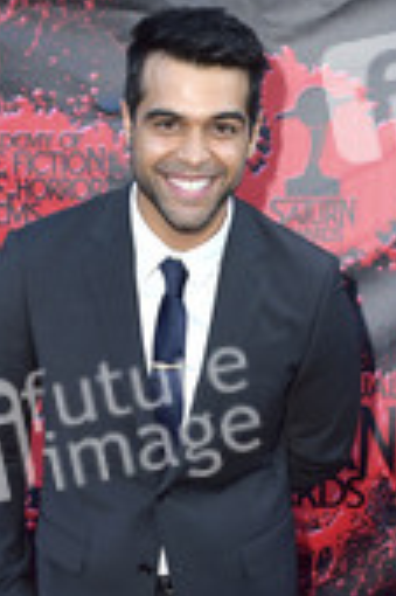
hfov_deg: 18.6
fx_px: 1207
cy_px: 607
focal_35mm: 73
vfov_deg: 26.2
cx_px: 184
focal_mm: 31
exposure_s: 1/250
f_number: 6.3
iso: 250
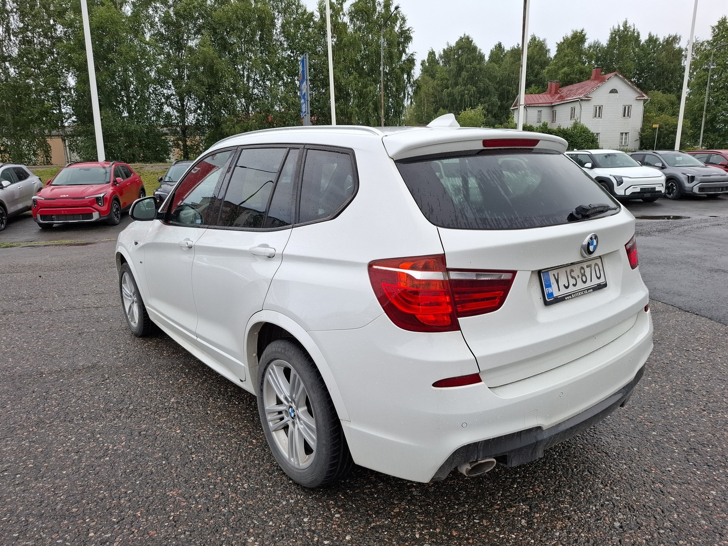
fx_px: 484
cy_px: 273
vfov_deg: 58.9
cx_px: 364
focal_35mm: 23
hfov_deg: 73.9
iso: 50
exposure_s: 1/750
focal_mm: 5.54
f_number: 1.8
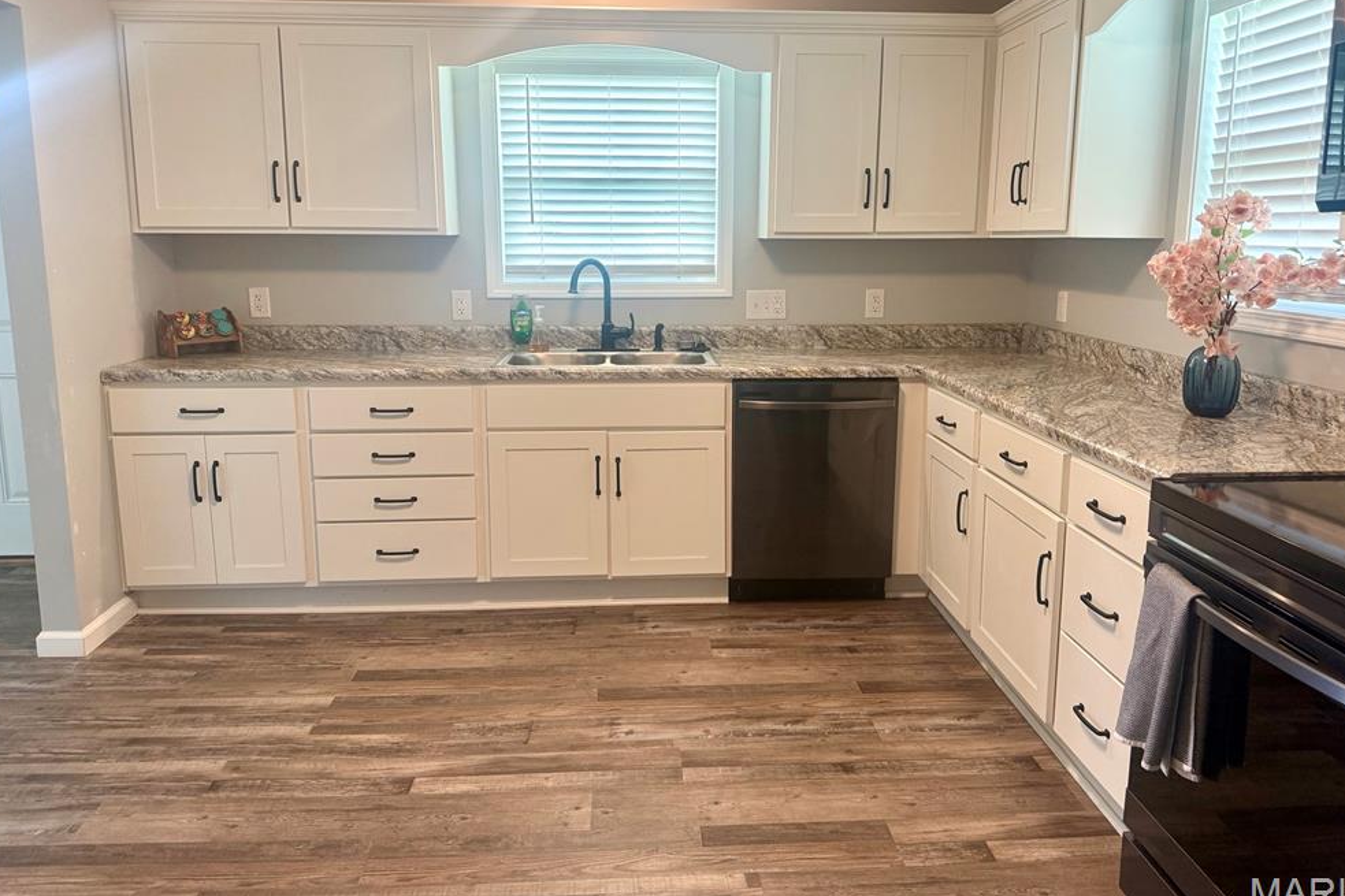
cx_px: 687
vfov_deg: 49.4
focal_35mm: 26
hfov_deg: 69.4
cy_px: 397
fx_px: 971
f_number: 1.78
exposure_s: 1/120
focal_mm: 6.76
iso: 200
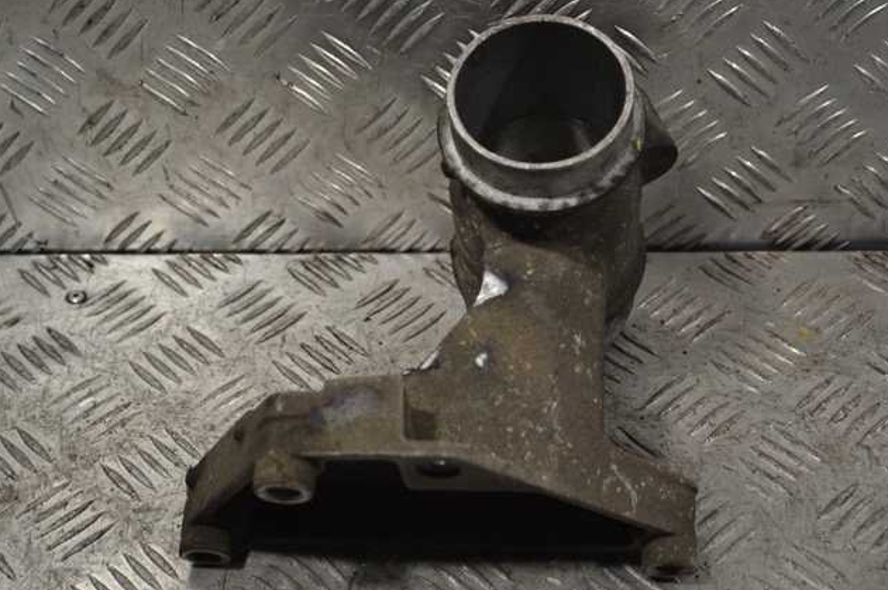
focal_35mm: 64
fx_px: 1577
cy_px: 291
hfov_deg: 31.4
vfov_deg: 21.2
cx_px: 445
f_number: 5.3
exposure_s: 1/100
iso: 400
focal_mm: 42
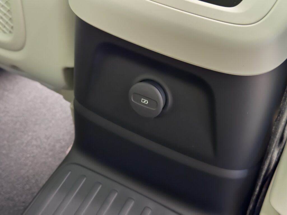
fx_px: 398
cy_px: 108
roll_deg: -5.4
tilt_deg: -39.5
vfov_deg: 30.3
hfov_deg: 39.7
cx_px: 144
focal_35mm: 48
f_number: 1.78
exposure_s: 1/9
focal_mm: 6.76
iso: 640
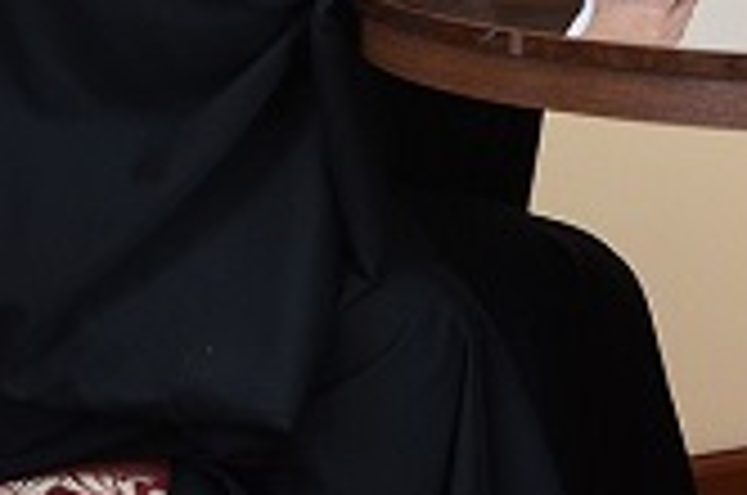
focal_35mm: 203
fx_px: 4204
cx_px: 1282
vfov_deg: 6.6
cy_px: -439
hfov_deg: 9.7
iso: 1250
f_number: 2.8
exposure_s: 1/125
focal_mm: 48
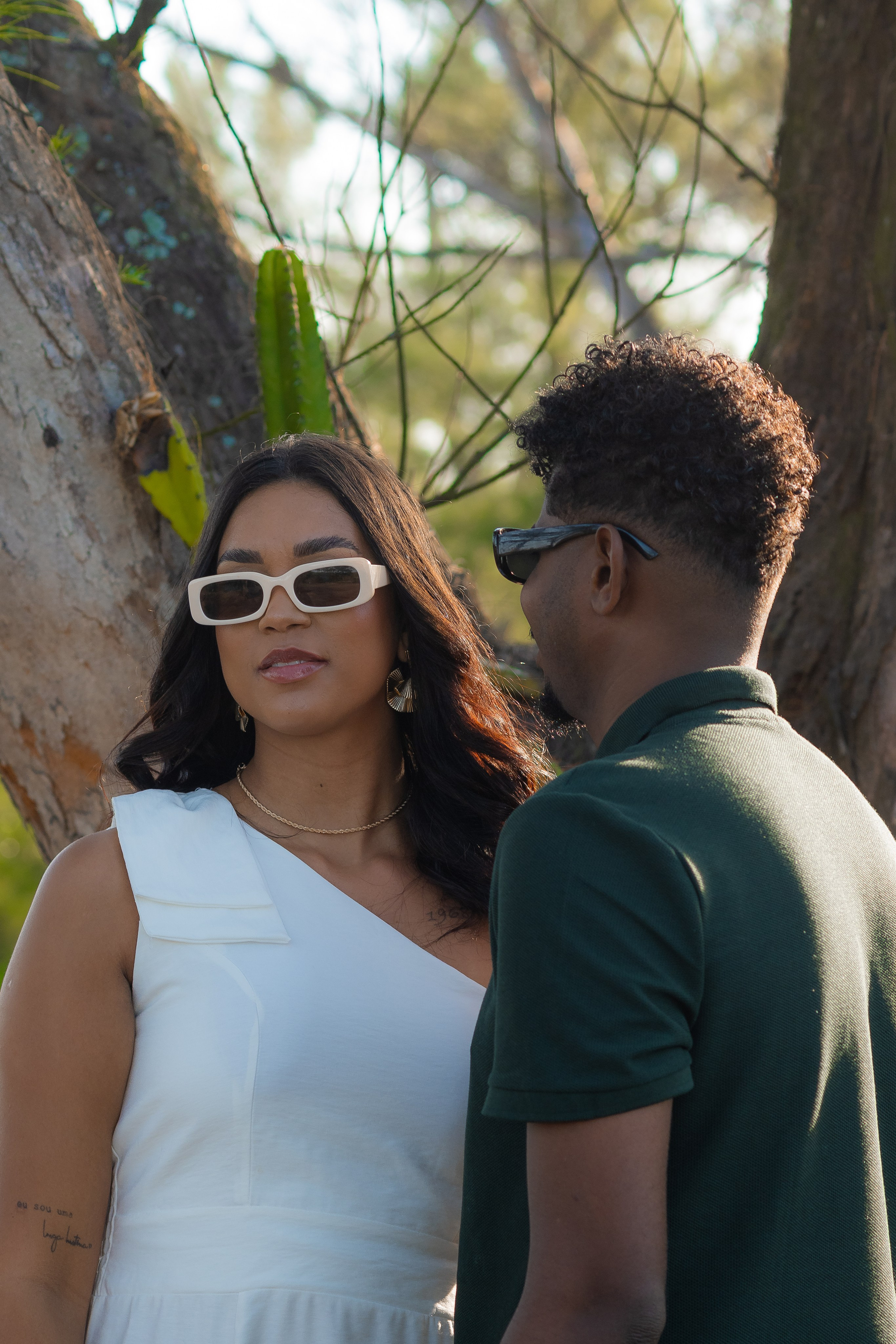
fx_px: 4760
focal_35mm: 128
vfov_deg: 16.1
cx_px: 448
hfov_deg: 10.8
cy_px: 672
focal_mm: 85
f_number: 5.6
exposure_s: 1/320
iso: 320
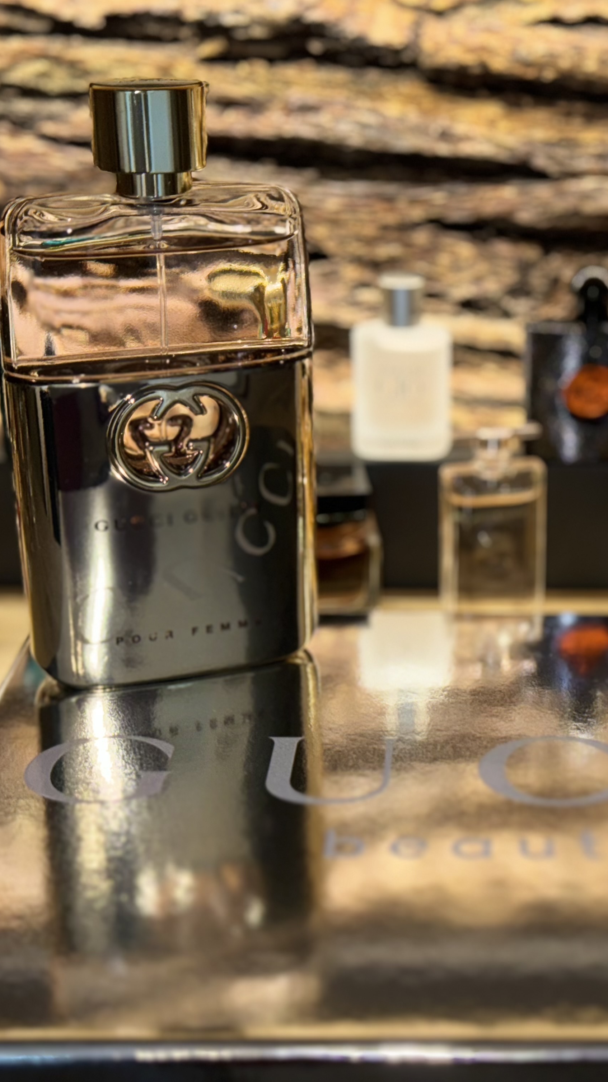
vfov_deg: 30.2
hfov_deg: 17.1
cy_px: 540
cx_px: 492
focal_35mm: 70
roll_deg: -0.3
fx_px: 2006
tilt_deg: -19.9
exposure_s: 1/52
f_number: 1.78
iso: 50
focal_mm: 6.76
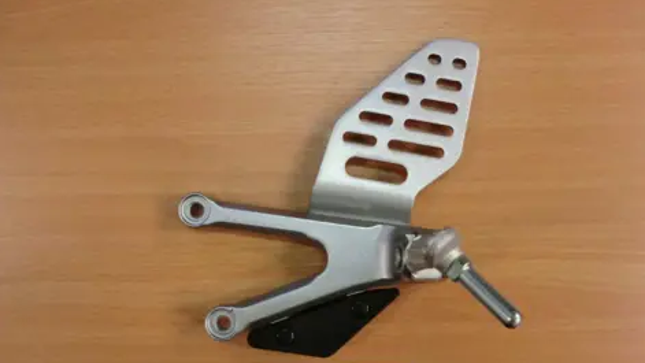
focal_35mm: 30
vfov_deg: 38.7
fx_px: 513
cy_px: 223
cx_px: 323
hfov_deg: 64.3
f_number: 3.2
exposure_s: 1/60
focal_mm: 4.9
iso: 320
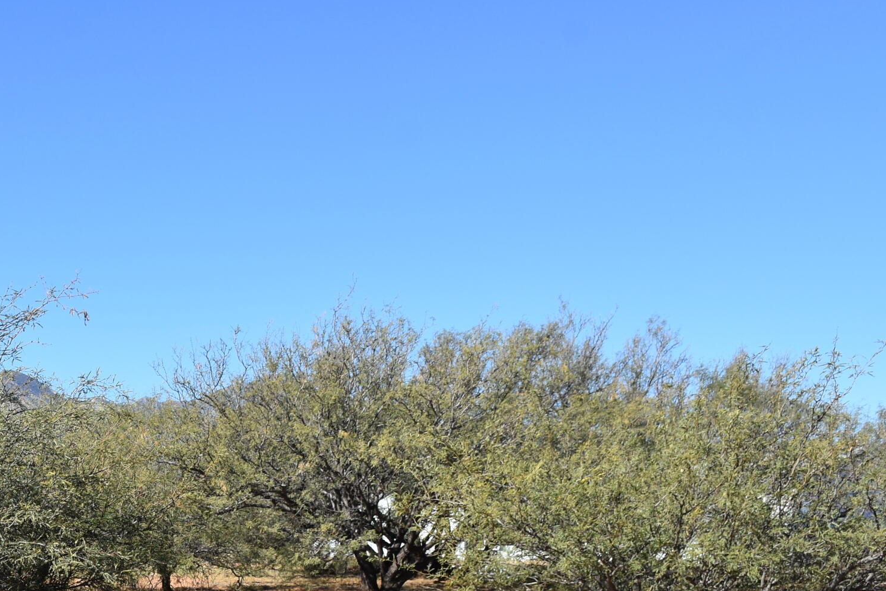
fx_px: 1649
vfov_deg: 20.0
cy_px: 520
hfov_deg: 28.4
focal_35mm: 67
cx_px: 15
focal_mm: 22
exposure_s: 1/500
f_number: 8
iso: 200
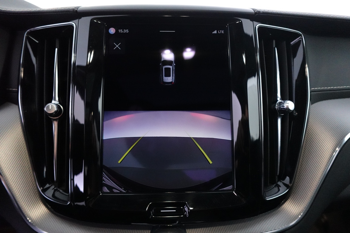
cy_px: 116
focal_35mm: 20
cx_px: 175
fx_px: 194
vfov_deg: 61.9
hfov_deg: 84.0
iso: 3200
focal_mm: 7.6
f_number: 2
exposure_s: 1/80
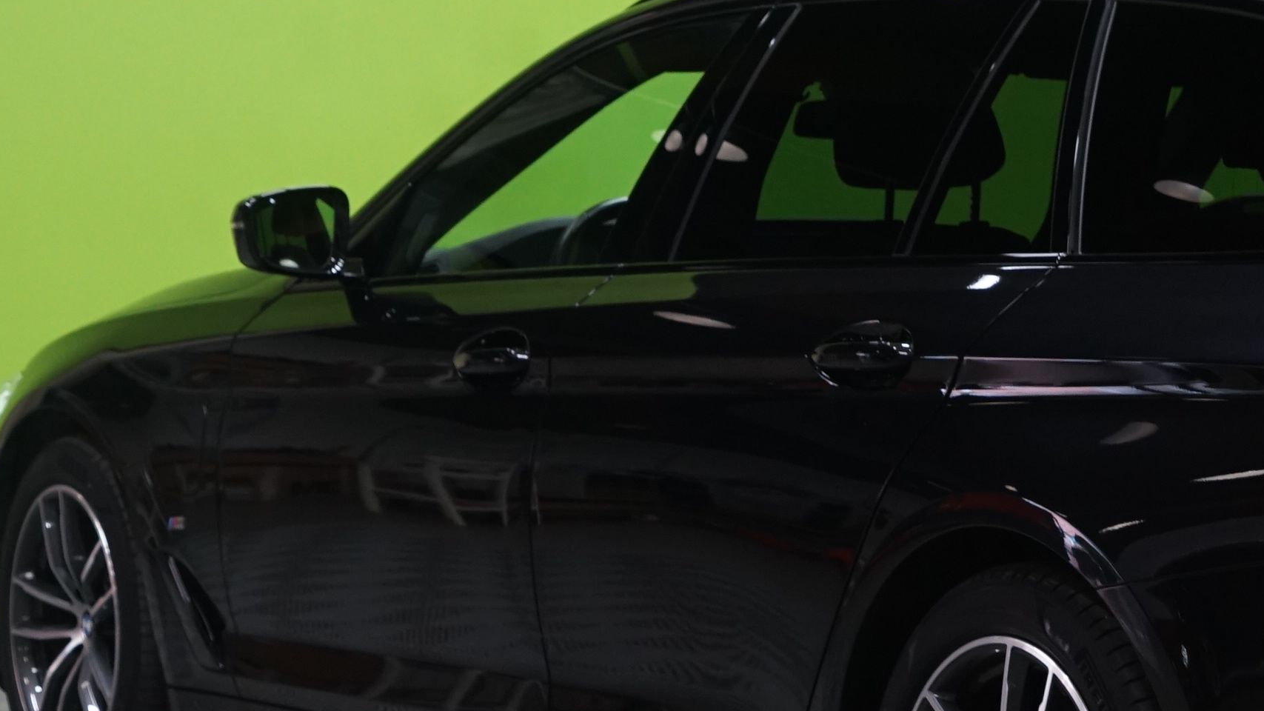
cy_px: 468
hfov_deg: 16.4
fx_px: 4290
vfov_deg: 9.5
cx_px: 1262
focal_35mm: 128
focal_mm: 53
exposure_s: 1/15
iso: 1250
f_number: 6.3
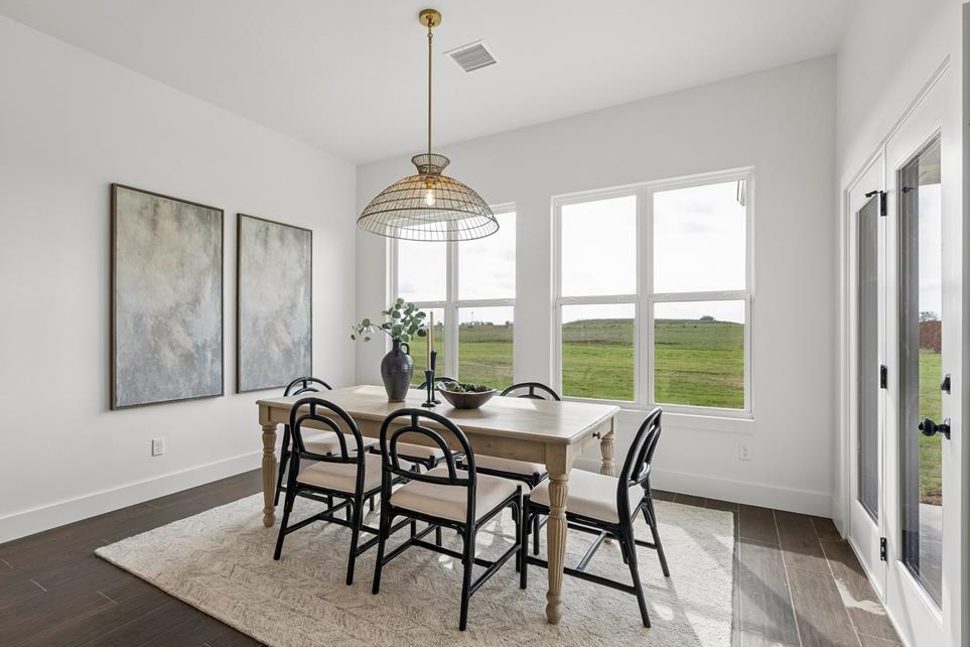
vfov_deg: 70.4
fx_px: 458
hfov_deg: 93.2
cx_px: 459
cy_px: 332
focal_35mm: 17
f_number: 8
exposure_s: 1/80
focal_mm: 16
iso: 200
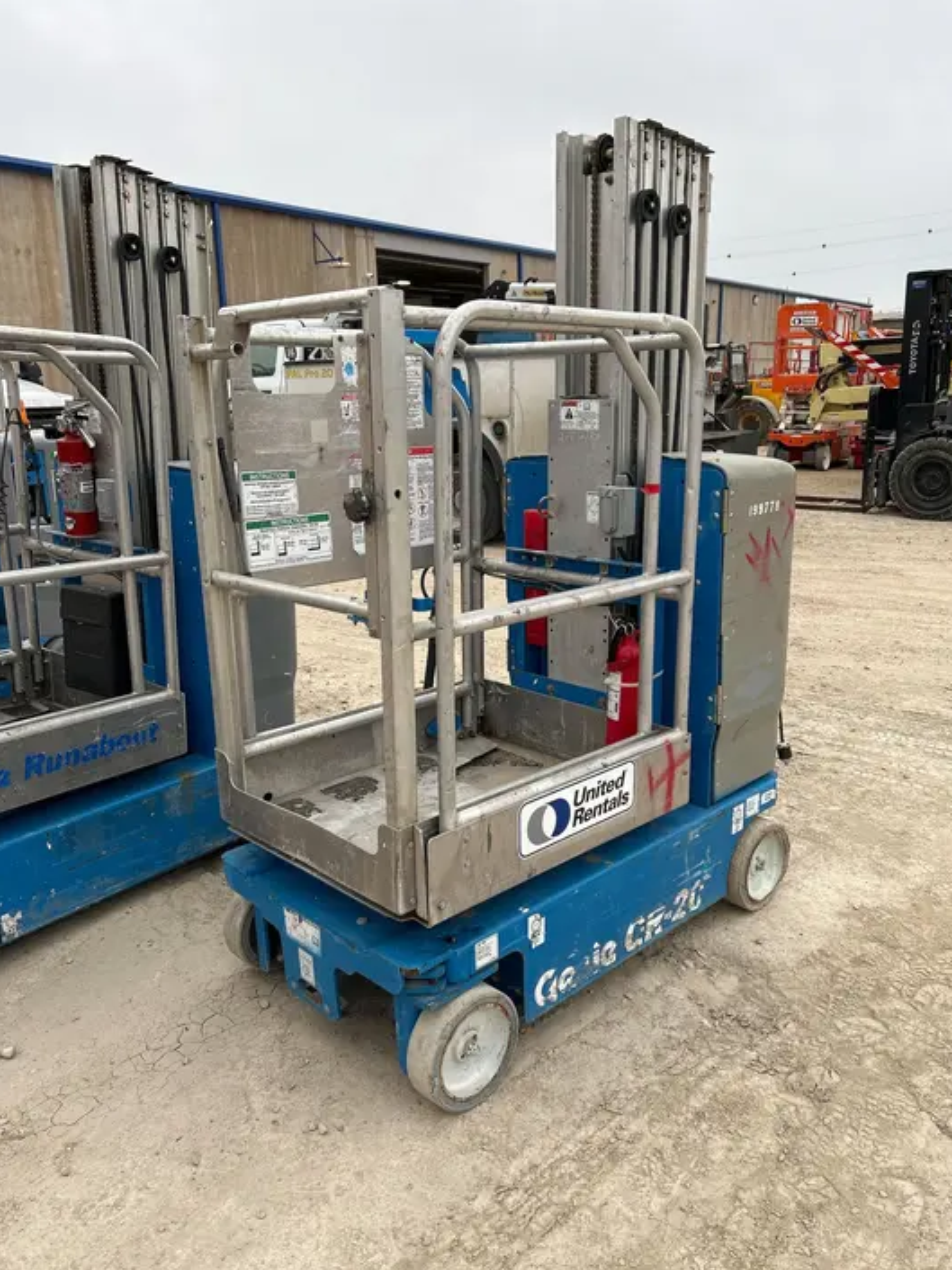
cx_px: 491
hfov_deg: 51.3
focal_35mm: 27
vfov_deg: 65.3
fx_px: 991
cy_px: 656
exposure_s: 1/290
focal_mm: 5.7
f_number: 1.5
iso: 40
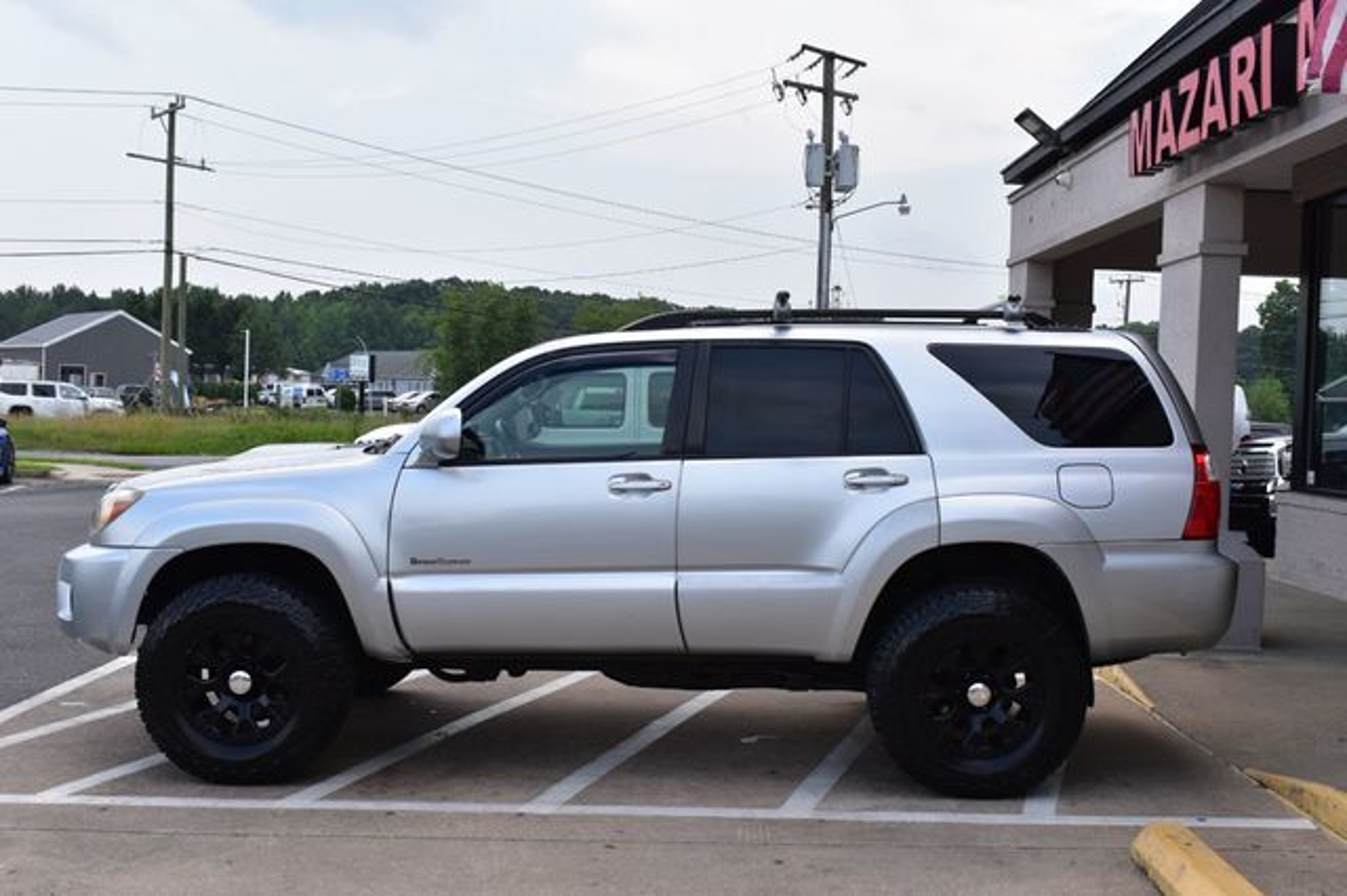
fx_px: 1515
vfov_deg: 33.0
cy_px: 448
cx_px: 674
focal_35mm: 40
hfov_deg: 47.9
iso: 400
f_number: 10
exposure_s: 1/250
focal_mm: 27
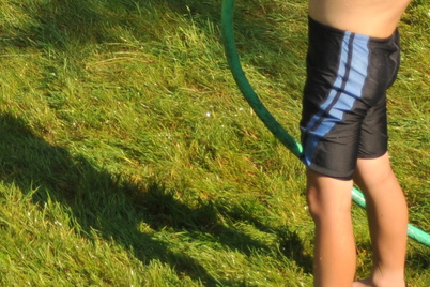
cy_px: -177
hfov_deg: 8.3
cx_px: -64
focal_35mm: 247
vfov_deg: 5.5
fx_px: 2950
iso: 200
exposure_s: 1/640
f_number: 5.3
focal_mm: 40
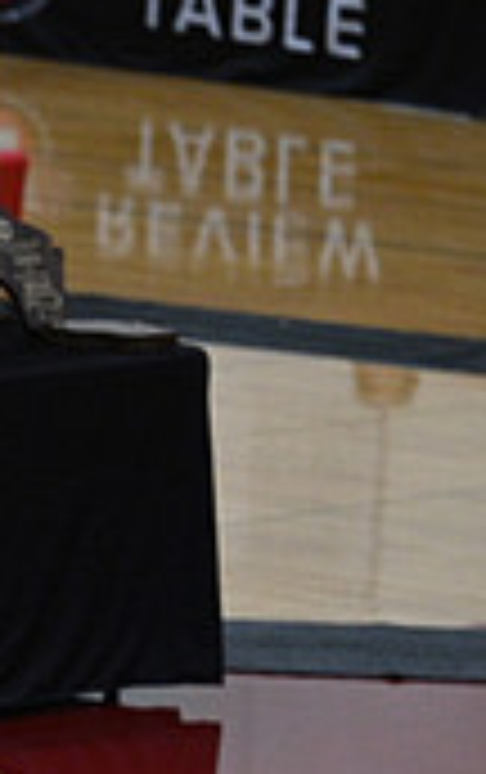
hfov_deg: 2.0
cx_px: -796
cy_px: 794
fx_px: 13792
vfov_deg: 3.2
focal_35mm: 653
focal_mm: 190
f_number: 4
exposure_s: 1/400
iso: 4000
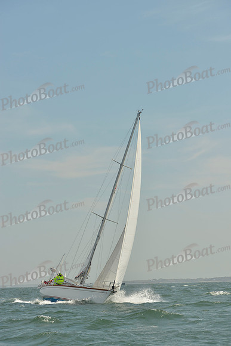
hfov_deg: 15.2
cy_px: 173
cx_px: 116
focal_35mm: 90
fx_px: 866
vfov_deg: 22.6
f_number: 9
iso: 200
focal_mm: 90
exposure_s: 1/1250
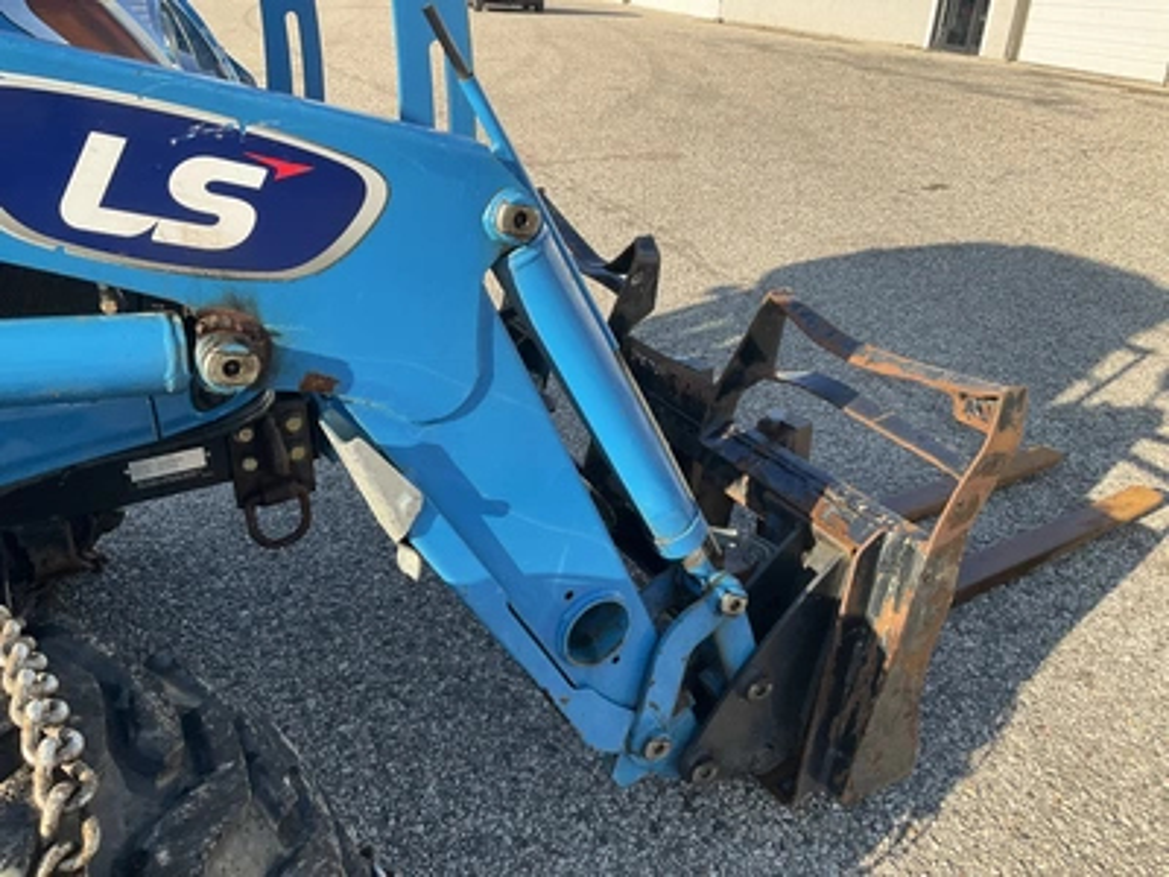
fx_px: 979
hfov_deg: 61.7
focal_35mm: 29
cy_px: 438
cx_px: 584
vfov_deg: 48.2
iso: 25
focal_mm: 3
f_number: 1.8
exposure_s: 1/519
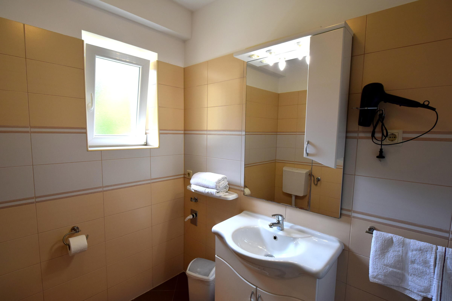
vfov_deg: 72.1
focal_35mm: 16
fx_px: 207
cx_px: 226
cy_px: 150
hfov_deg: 95.0
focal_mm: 11
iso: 400
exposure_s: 1/125
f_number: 5.6
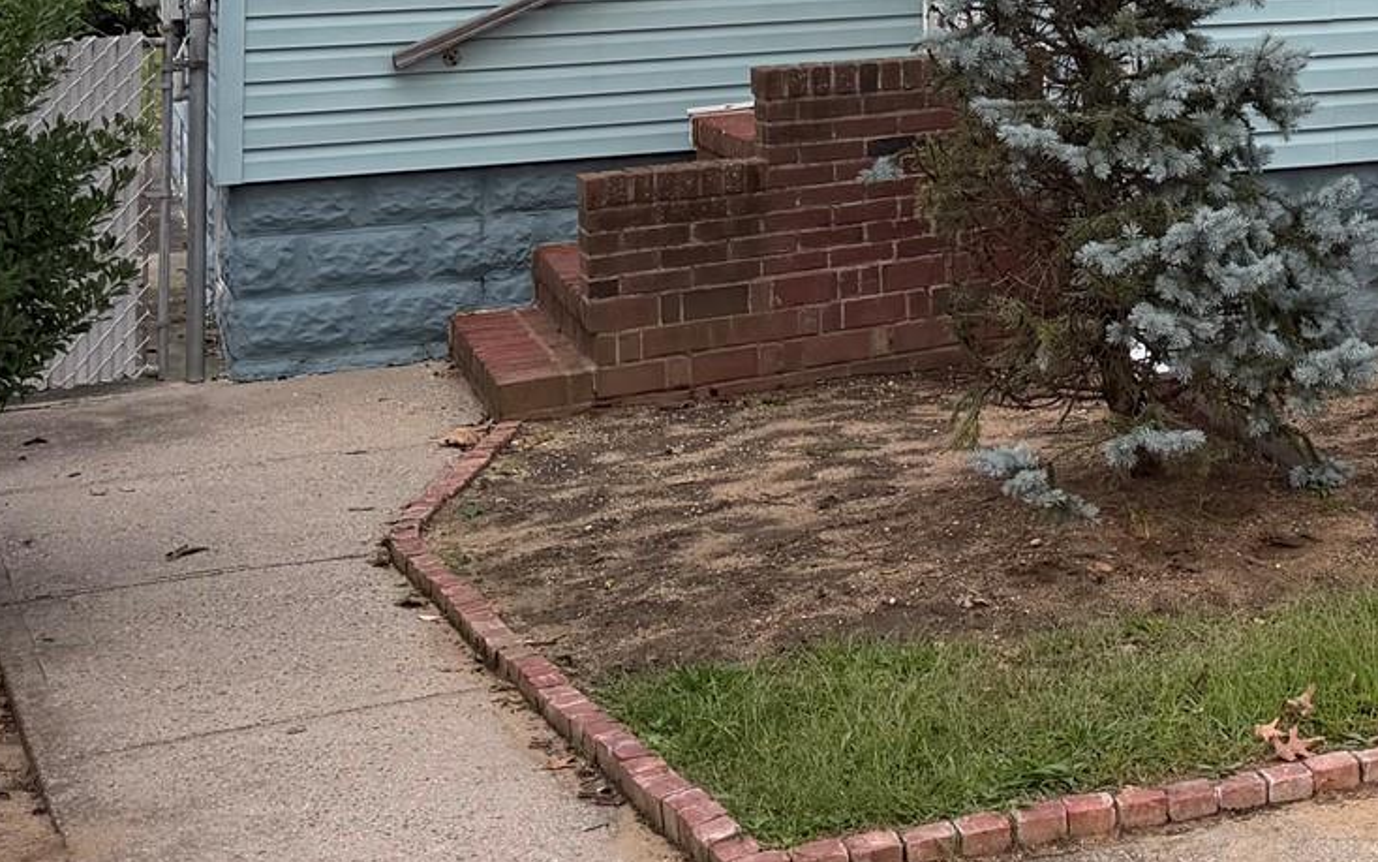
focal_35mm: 71
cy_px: -332
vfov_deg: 17.0
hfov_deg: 26.7
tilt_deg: +4.0
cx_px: 1508
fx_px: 2667
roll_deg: +2.3
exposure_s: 1/849
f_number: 1.78
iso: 100
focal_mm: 6.76
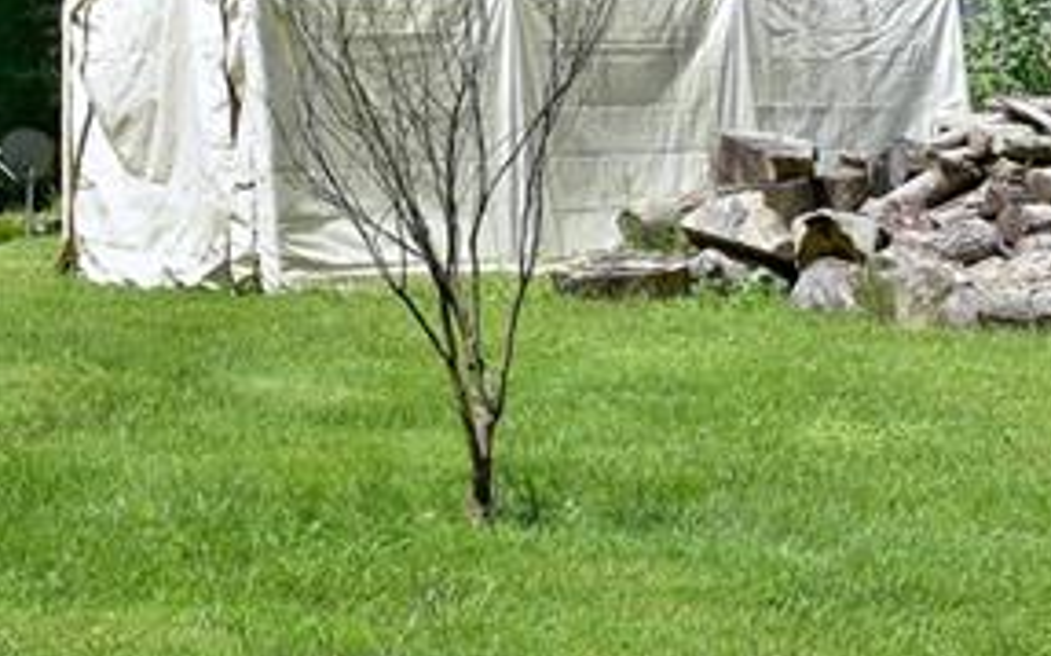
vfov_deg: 17.5
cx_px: -62
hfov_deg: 26.5
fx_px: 2073
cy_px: -5
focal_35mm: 72
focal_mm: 17
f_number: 10
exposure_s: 1/320
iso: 200
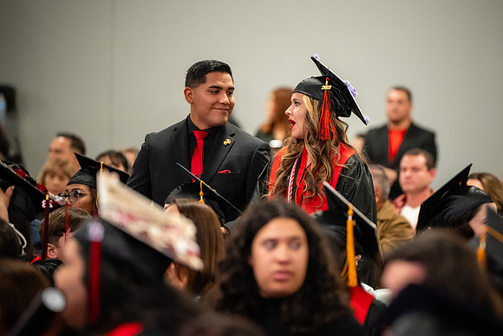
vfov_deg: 5.7
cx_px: 314
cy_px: 144
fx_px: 3351
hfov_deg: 8.6
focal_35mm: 240
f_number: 2.8
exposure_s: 1/200
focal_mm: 180
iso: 4000
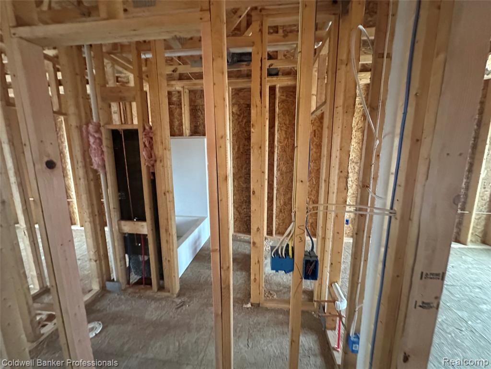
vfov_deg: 85.7
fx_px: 199
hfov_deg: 102.1
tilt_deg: -9.6
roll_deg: +1.2
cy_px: 184
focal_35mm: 14
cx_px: 246
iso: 1250
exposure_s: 1/60
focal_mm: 2.22
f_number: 2.2
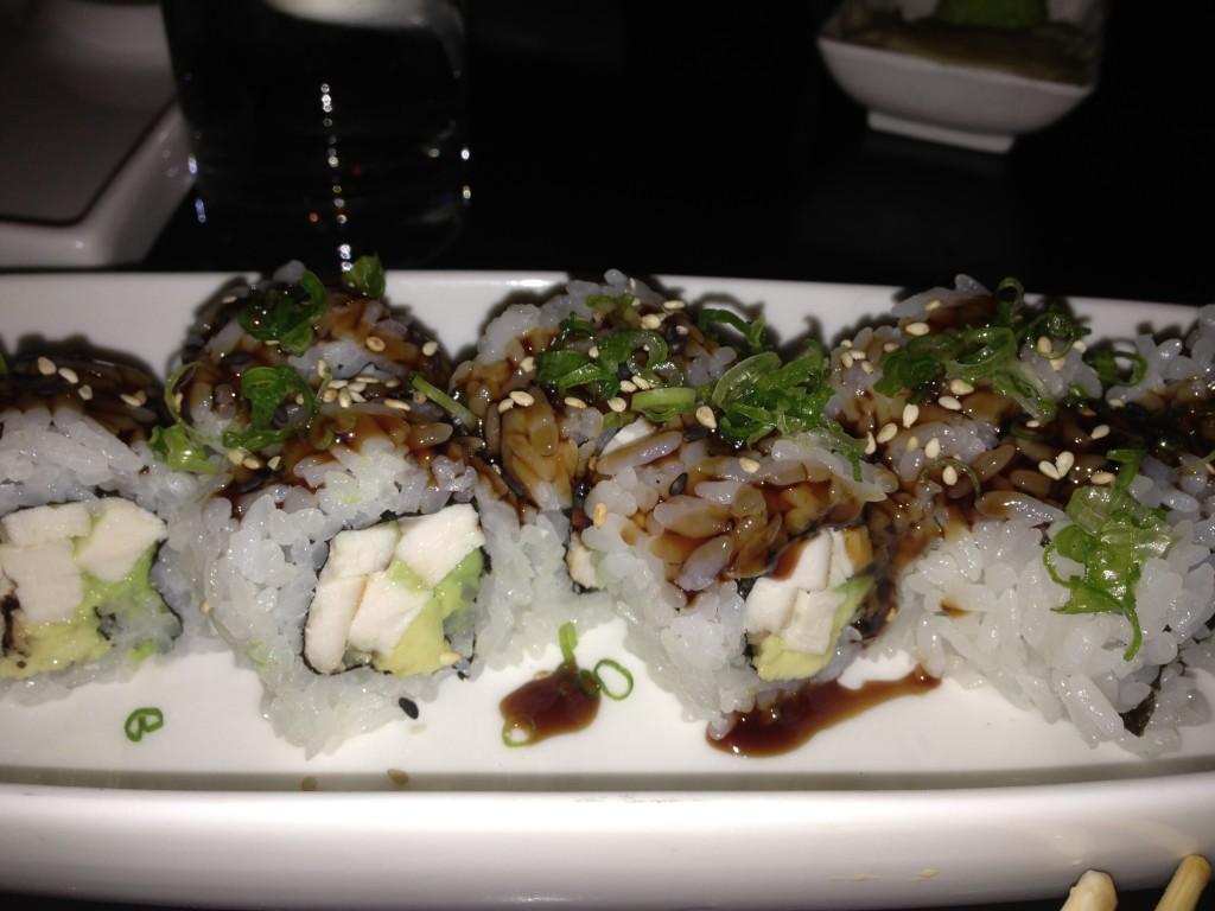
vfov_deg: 42.9
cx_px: 608
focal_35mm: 33
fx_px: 1158
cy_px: 456
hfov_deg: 55.4
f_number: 2.4
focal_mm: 4.13
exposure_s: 1/119
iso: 50
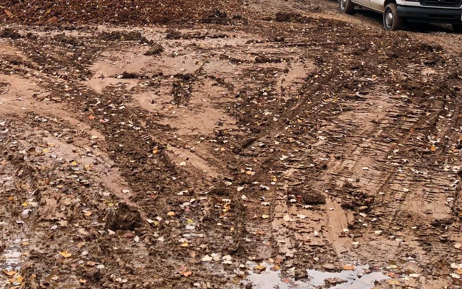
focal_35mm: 68
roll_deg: -1.0
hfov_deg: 30.2
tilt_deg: -0.7
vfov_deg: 18.2
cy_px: -57
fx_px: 856
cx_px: 198
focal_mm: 3.99
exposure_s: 1/158
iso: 20
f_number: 1.8
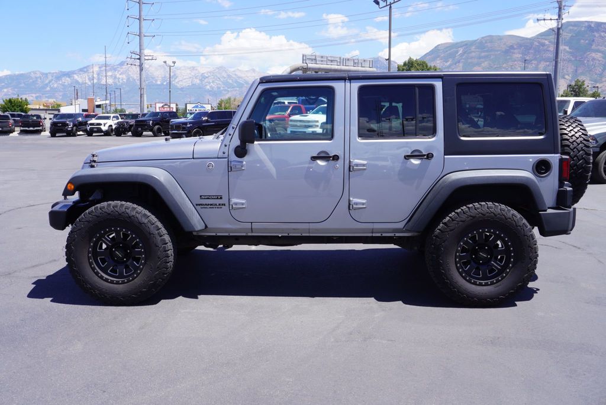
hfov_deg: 57.2
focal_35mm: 33
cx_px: 303
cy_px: 202
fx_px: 556
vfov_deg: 40.0
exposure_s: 1/125
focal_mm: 22
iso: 100
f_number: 9
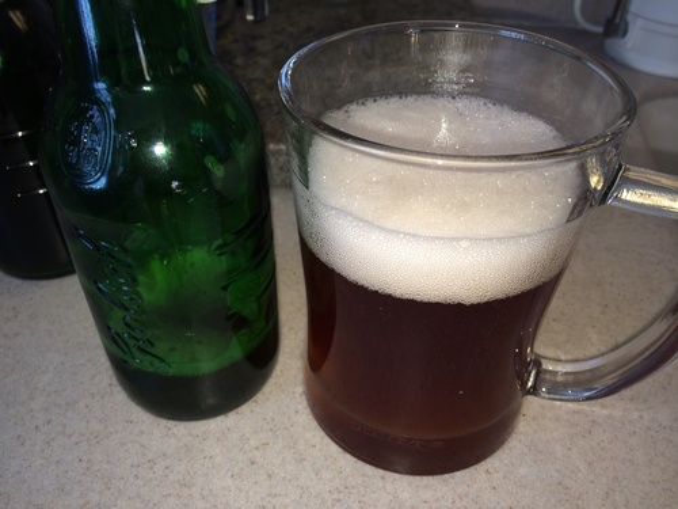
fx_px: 588
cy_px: 254
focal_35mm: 30
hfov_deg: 60.0
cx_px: 339
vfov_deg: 46.8
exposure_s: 1/91
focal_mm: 4.12
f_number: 2.2
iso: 32
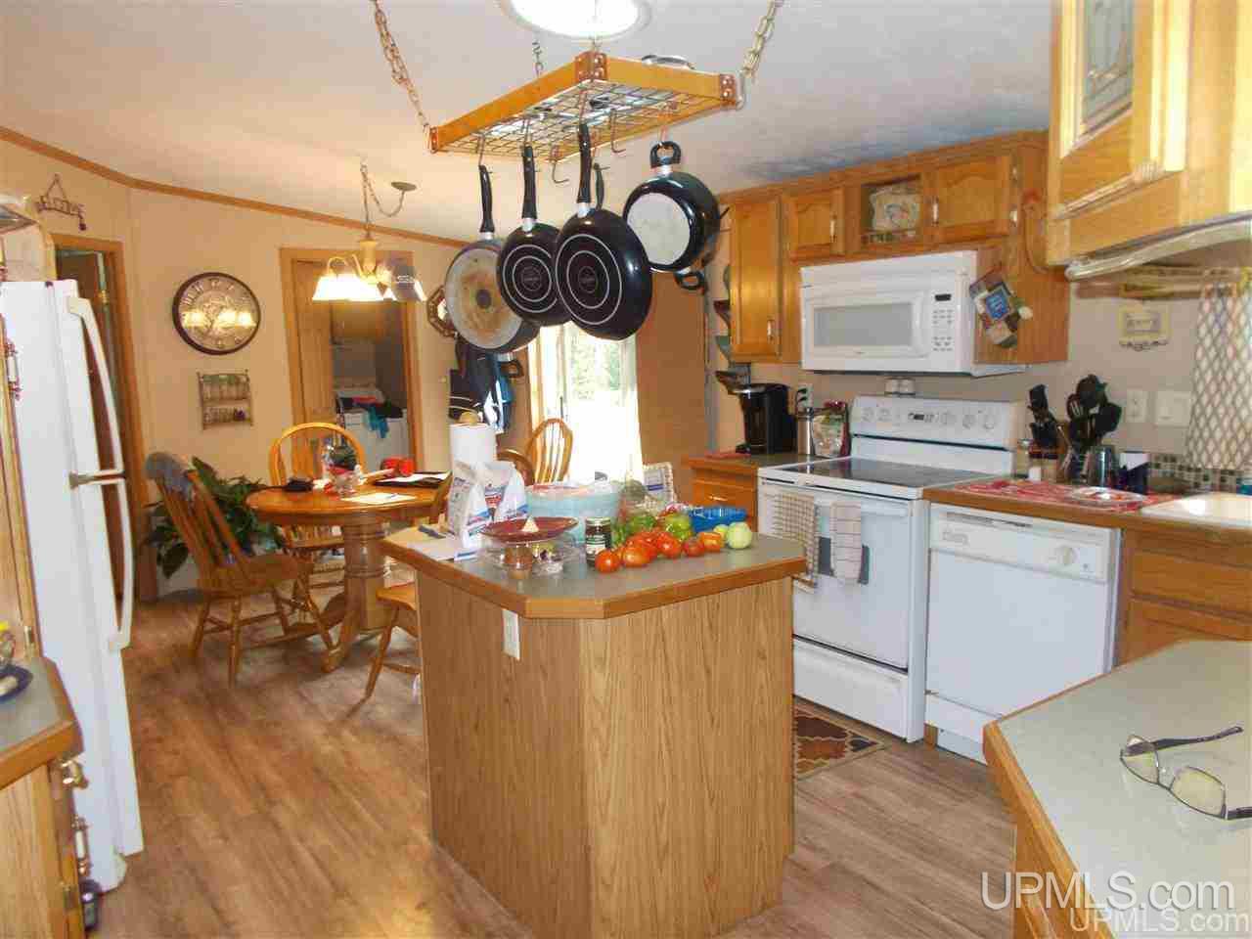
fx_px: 940
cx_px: 626
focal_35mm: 26
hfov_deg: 67.3
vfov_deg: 53.1
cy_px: 470
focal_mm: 4.6
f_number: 3.2
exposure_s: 1/25
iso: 280
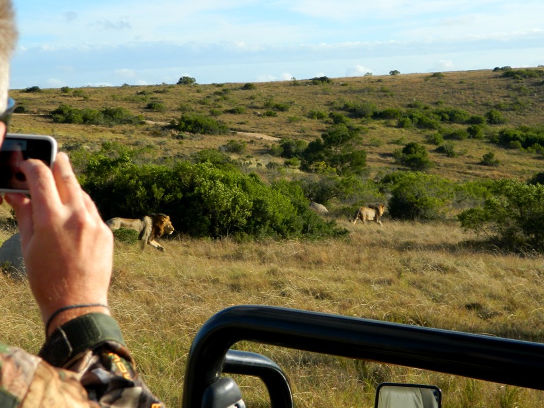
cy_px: 186
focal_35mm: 71
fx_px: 1116
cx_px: 296
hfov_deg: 27.4
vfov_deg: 20.7
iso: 80
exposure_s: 1/500
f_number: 3.8
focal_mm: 10.2
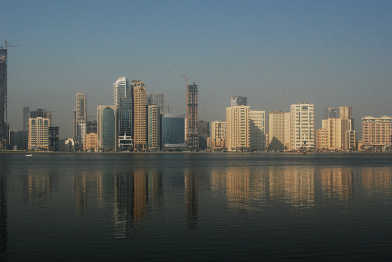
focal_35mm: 52
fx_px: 567
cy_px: 144
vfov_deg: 26.0
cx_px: 201
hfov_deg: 38.2
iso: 400
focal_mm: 28
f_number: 8
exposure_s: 1/1250
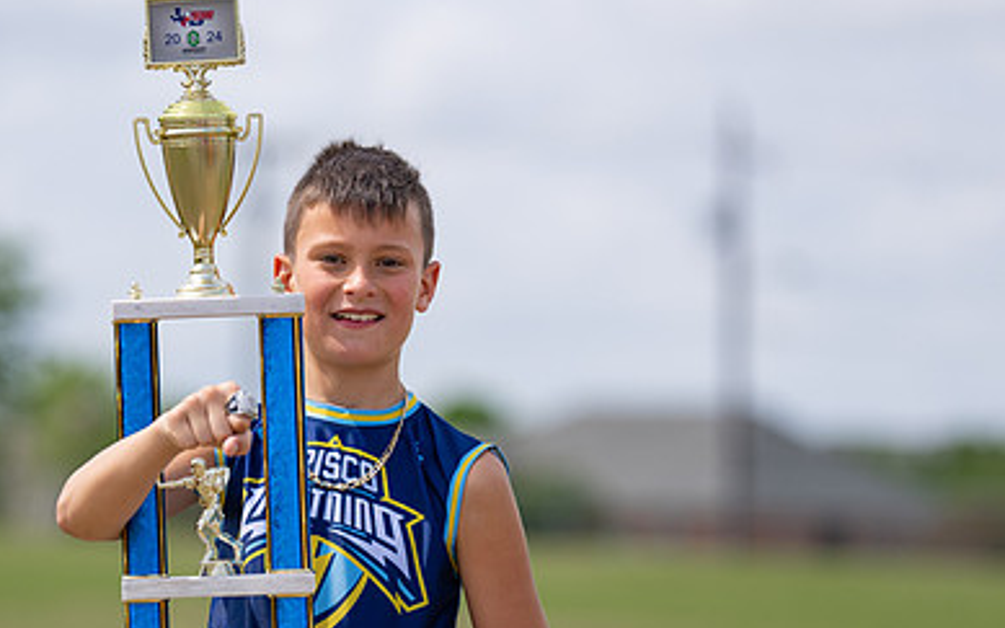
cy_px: 438
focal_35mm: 228
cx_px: 369
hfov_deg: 9.2
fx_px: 6244
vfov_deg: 5.8
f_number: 2.8
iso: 100
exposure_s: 1/2000
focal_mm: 150
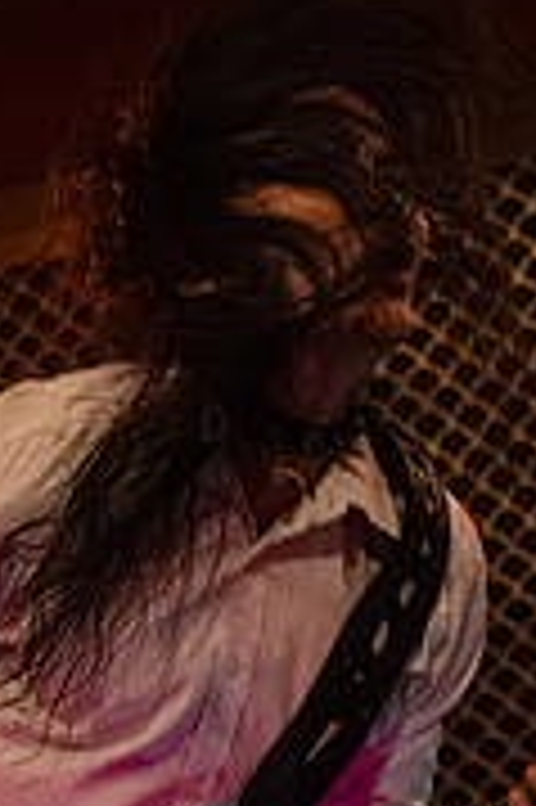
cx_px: 212
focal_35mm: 113
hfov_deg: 12.1
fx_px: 2528
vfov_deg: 17.9
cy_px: 698
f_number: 3.2
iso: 16000
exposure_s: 1/320
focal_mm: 45
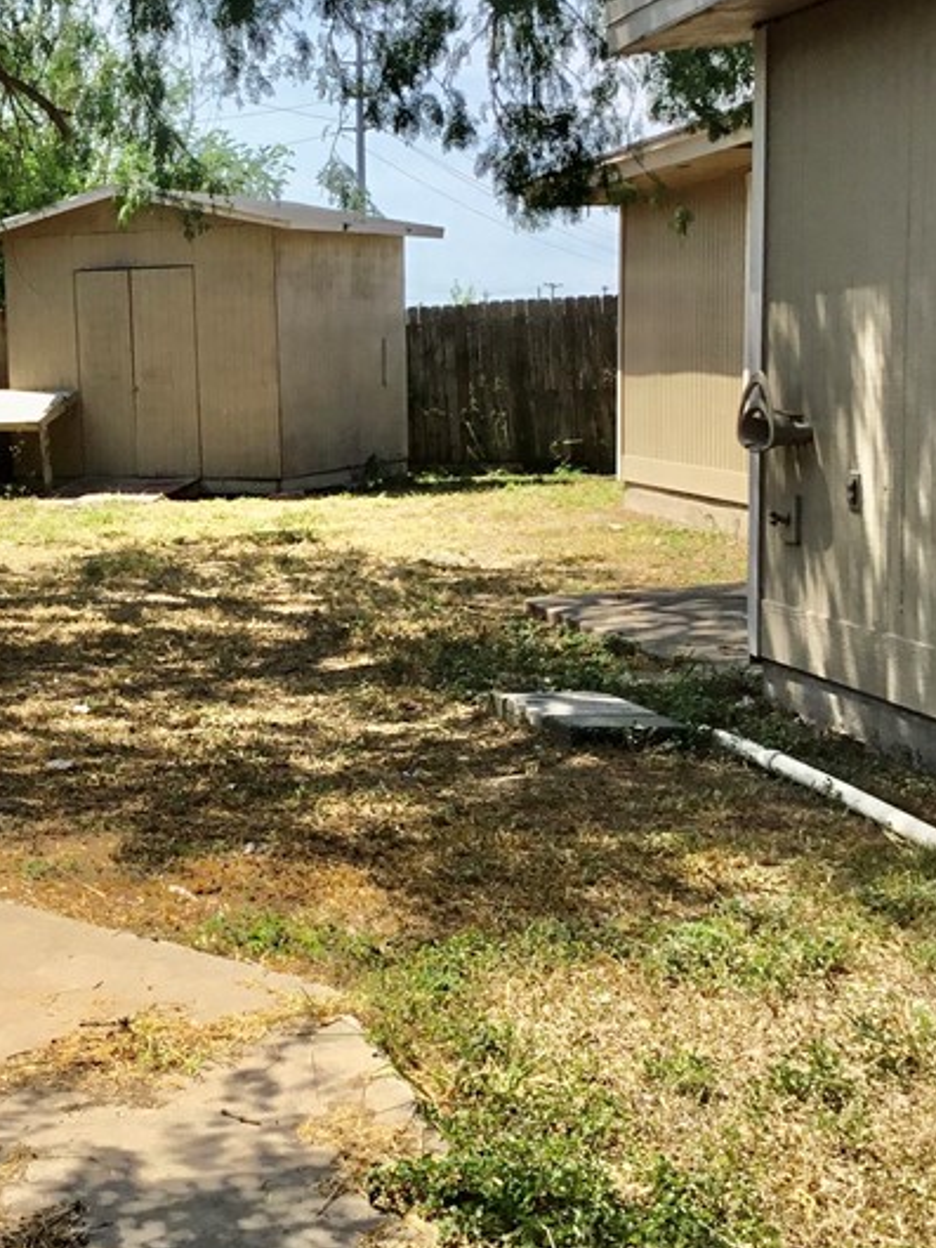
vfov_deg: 32.1
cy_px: 559
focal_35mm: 60
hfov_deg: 24.0
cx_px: 167
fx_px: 2162
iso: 25
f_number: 2.4
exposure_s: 1/823
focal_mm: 3.3
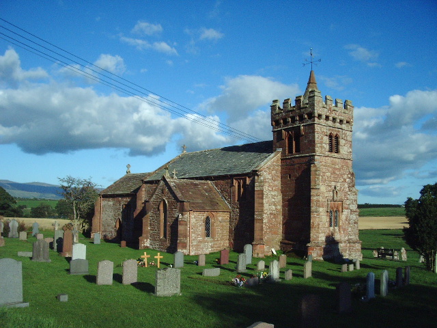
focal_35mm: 35
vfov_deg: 40.7
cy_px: 164
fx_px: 442
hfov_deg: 52.6
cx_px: 218
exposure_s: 1/2000
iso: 400
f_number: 4.3
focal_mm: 5.8
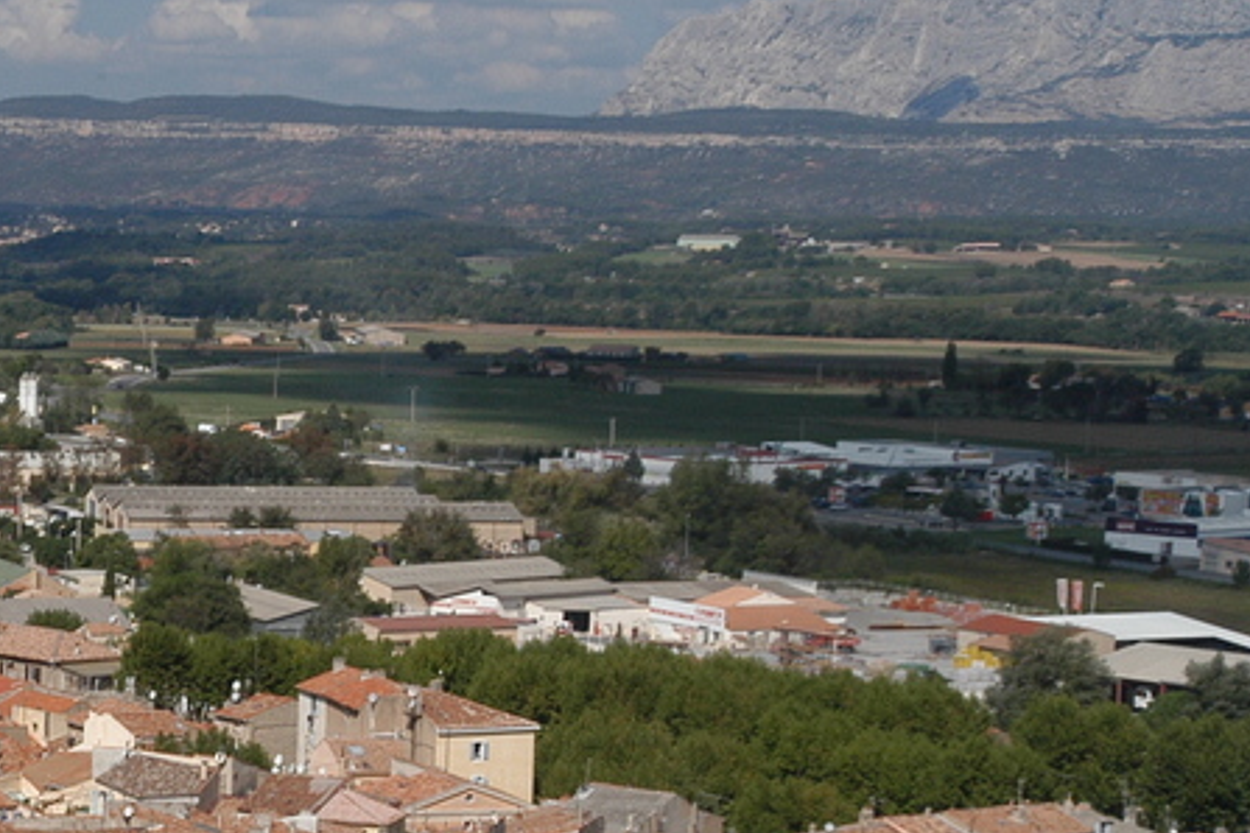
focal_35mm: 120
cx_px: 8
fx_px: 4171
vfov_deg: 11.4
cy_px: 697
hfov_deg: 16.7
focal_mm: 35
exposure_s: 1/500
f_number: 16
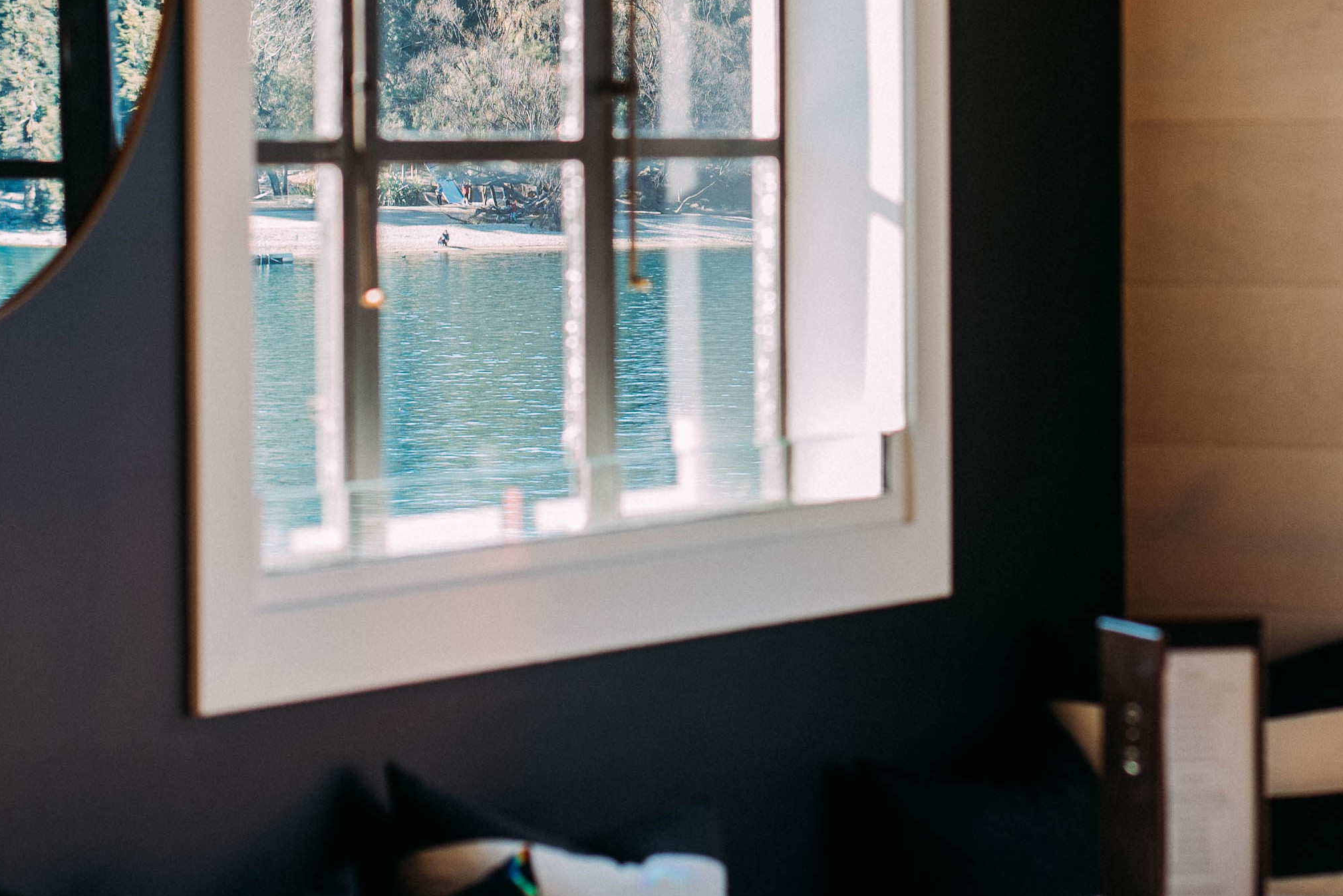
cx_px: 919
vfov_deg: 9.2
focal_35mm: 149
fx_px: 5558
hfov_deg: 13.8
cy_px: 23
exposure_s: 1/80
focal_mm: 50
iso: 100
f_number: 4
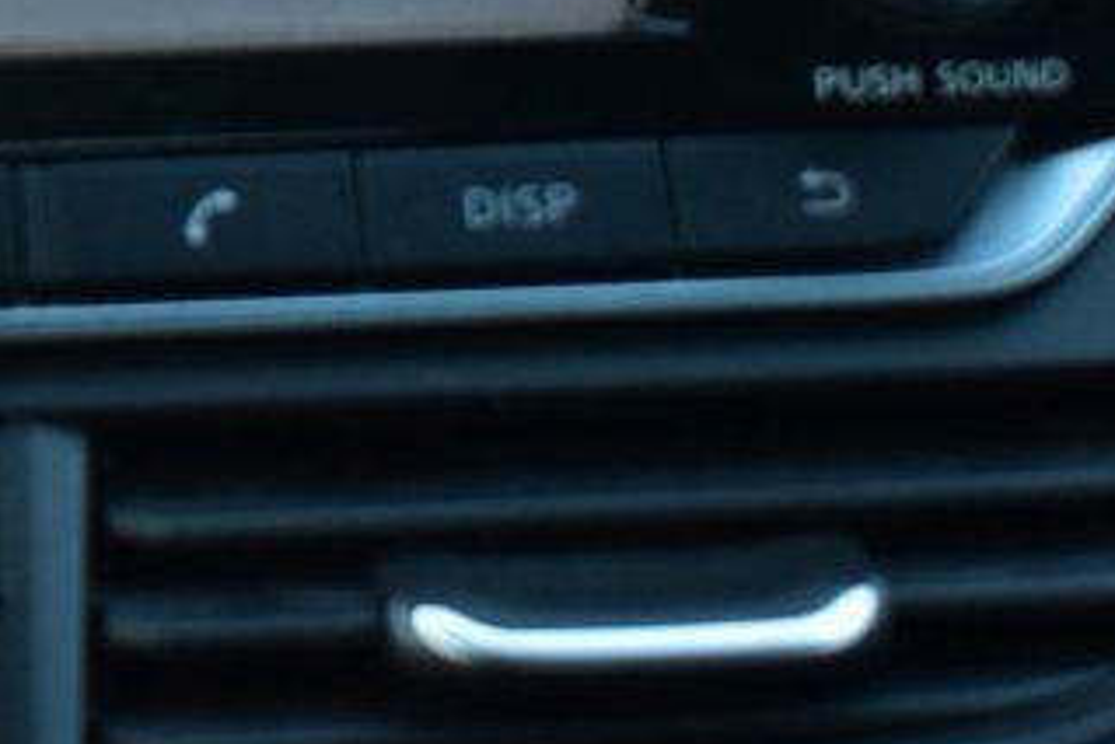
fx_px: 4772
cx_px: -227
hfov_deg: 13.0
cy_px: -150
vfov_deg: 8.8
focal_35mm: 154
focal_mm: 32
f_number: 4.5
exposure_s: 1/8
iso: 1600
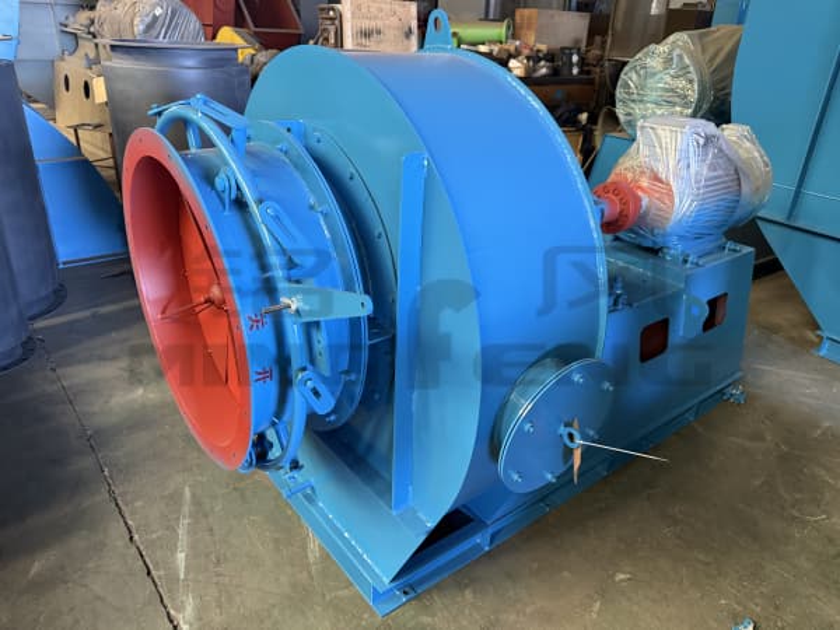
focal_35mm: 24
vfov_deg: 56.8
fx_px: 582
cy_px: 315
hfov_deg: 71.6
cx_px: 420
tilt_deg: -24.6
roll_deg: -2.7
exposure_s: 1/60
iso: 400
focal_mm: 6.76
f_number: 1.78
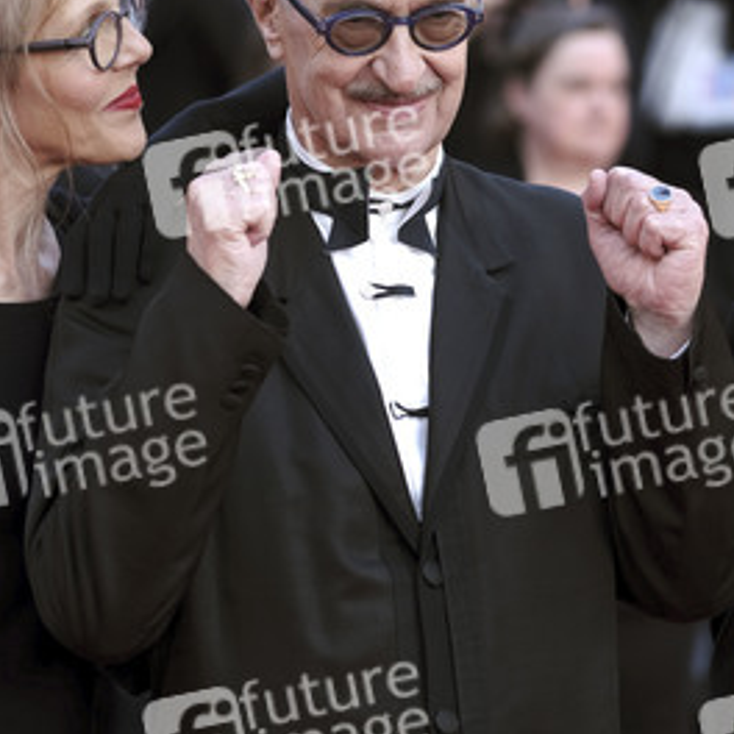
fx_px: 4174
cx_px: 367
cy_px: 311
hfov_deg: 10.0
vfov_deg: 10.0
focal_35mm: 174
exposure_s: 1/160
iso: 80
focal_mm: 90
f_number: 2
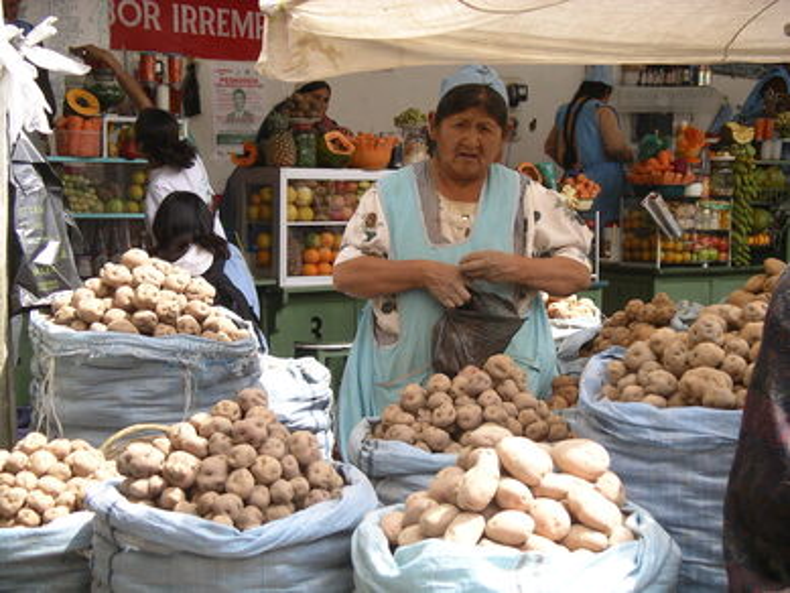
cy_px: 296
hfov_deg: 23.3
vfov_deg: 17.6
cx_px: 395
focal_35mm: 84
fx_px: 1918
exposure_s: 1/214
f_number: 3.6
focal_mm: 17.4
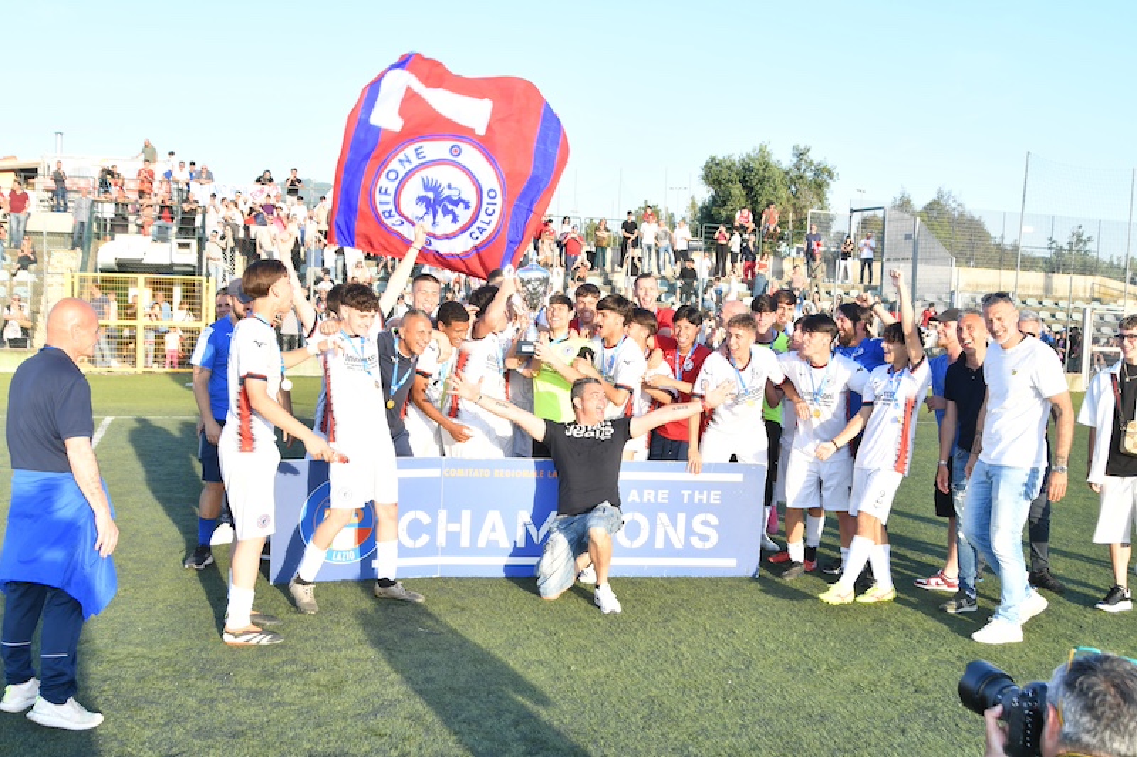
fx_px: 1137
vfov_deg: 36.9
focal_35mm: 36
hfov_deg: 53.1
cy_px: 378
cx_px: 568
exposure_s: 1/250
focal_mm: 24
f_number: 5.6
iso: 200
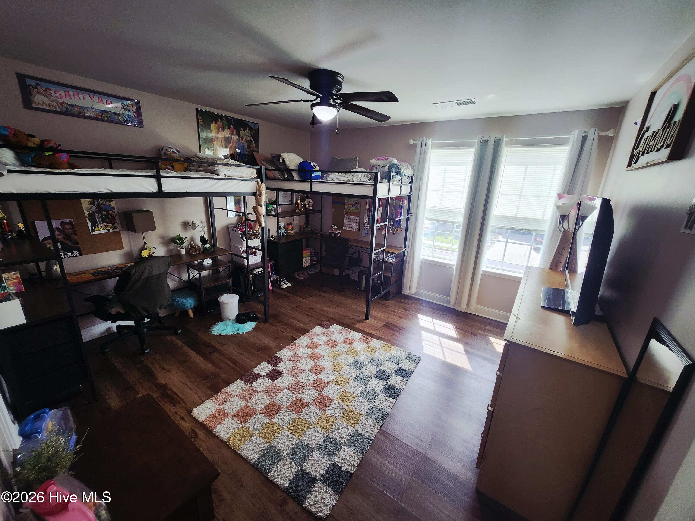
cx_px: 348
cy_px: 260
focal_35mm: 13
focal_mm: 1.74
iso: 64
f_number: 2.2
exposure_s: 1/60
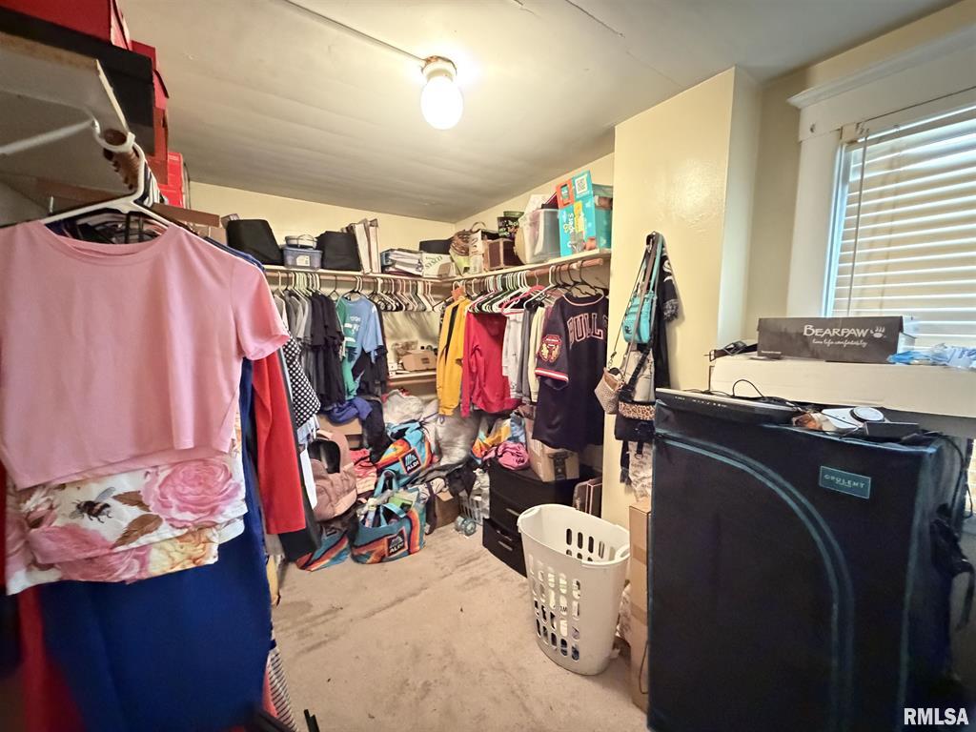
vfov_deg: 85.7
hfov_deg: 102.1
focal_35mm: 14
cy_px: 366
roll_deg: -0.4
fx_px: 395
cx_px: 488
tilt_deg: -7.1
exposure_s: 1/15
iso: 3200
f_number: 2.2
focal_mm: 2.22
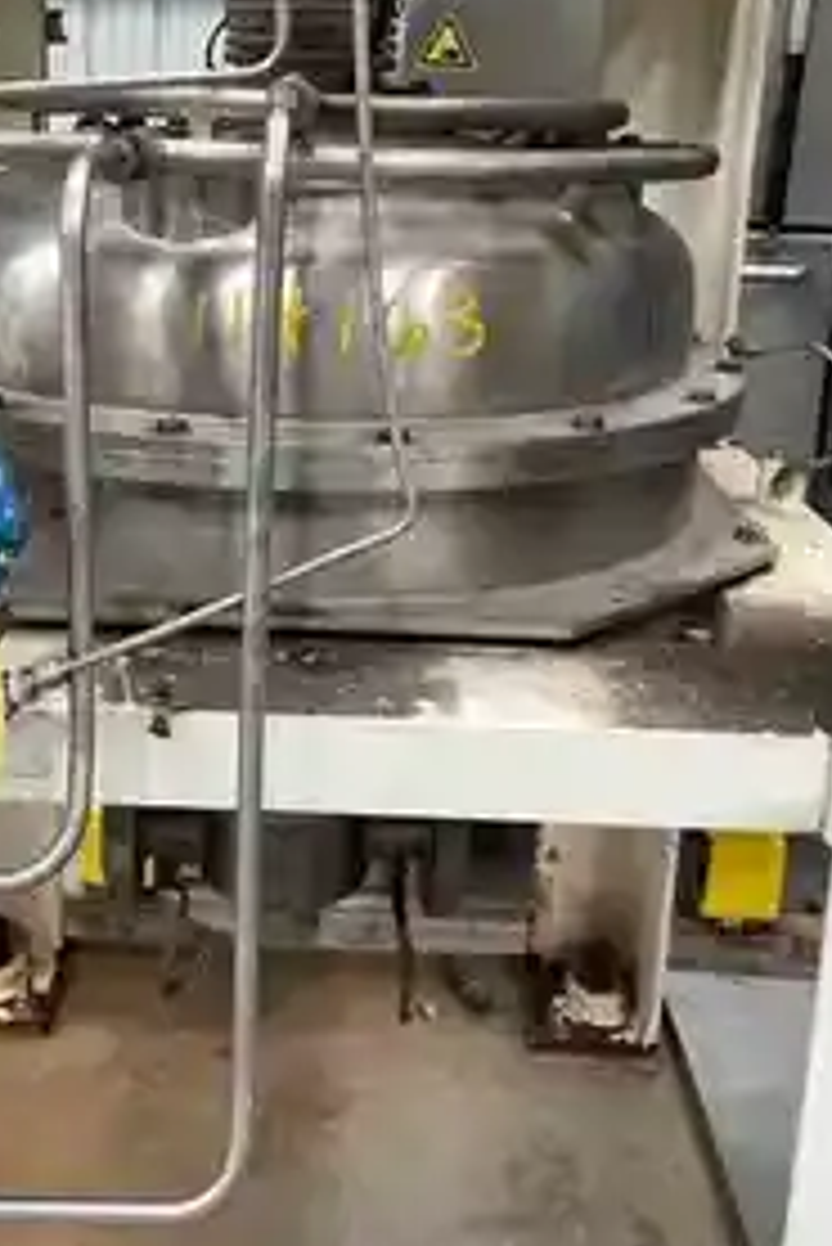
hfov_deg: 34.1
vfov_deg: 48.9
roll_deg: -1.6
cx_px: 328
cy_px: 450
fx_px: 1350
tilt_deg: -12.0
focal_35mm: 39
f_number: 1.6
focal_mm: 5.1
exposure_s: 1/60
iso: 200
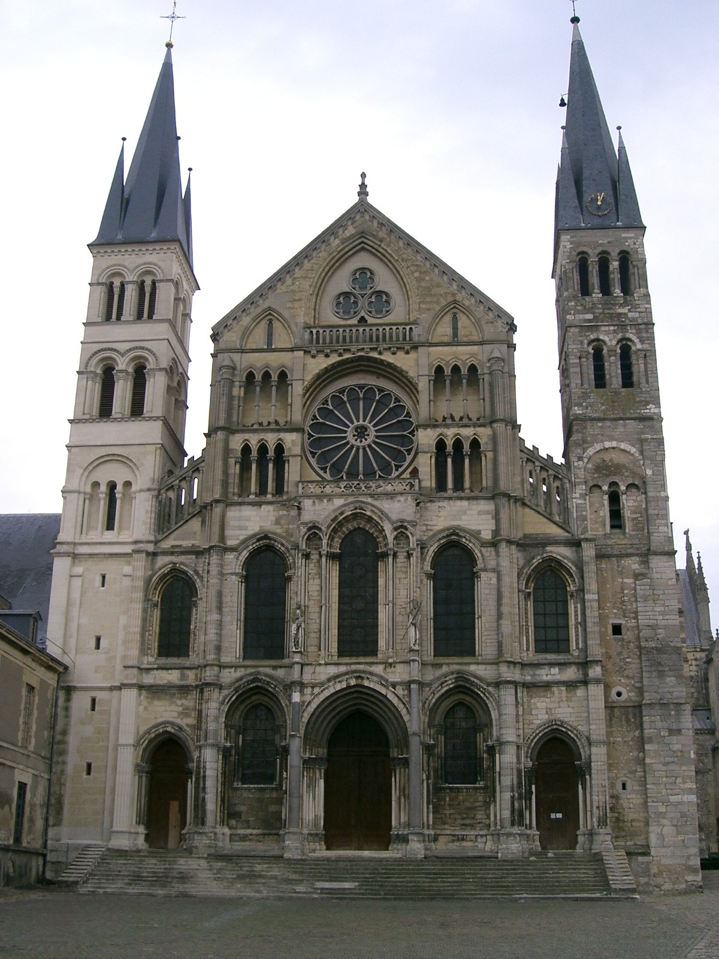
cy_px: 480
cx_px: 360
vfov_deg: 47.9
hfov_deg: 36.8
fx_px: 1080
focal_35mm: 39
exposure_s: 1/320
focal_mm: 8
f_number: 4.8
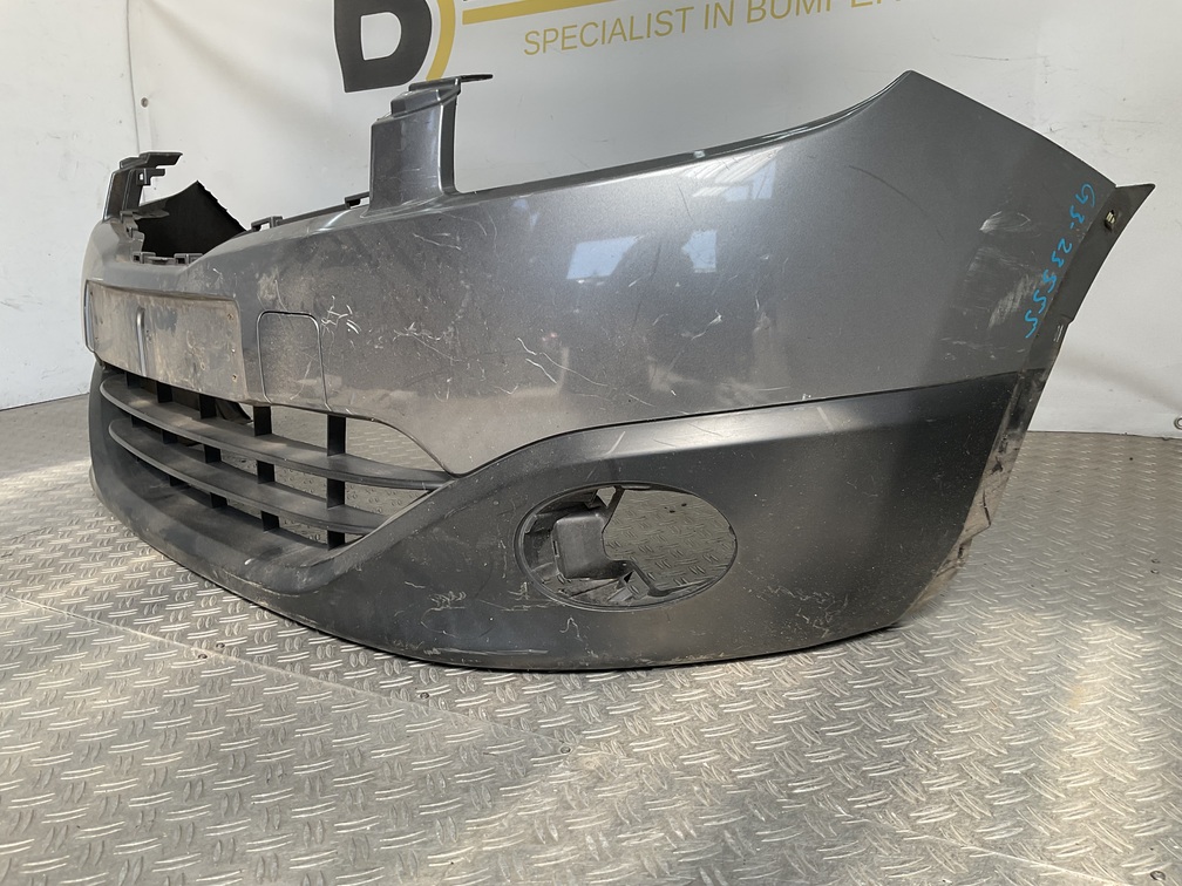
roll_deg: +1.8
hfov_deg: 61.7
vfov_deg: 48.2
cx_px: 591
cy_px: 443
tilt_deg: -16.7
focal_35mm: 29
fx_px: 990
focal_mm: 3
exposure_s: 1/331
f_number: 1.8
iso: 16
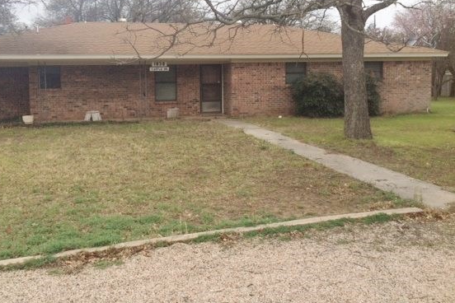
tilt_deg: -2.4
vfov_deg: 37.5
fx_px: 442
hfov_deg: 54.3
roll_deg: +2.4
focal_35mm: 35
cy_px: 107
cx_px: 199
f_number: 2.2
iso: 32
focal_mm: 4.15
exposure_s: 1/760
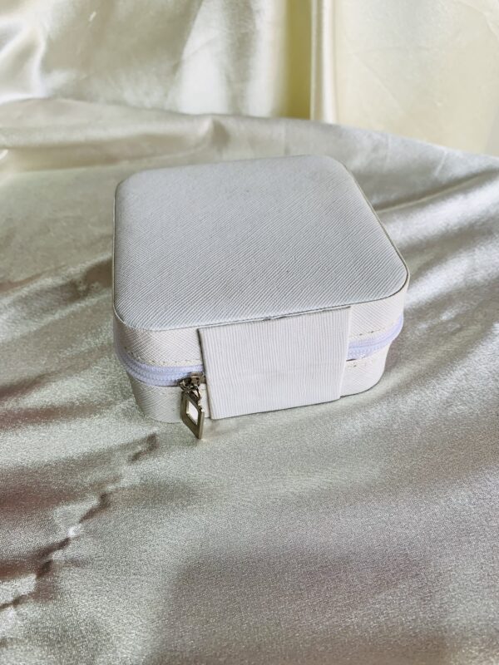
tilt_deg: -44.3
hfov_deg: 53.1
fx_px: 500
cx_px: 250
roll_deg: -1.2
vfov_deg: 67.3
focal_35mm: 26
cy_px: 332
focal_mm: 4.25
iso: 40
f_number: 1.8
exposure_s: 1/100
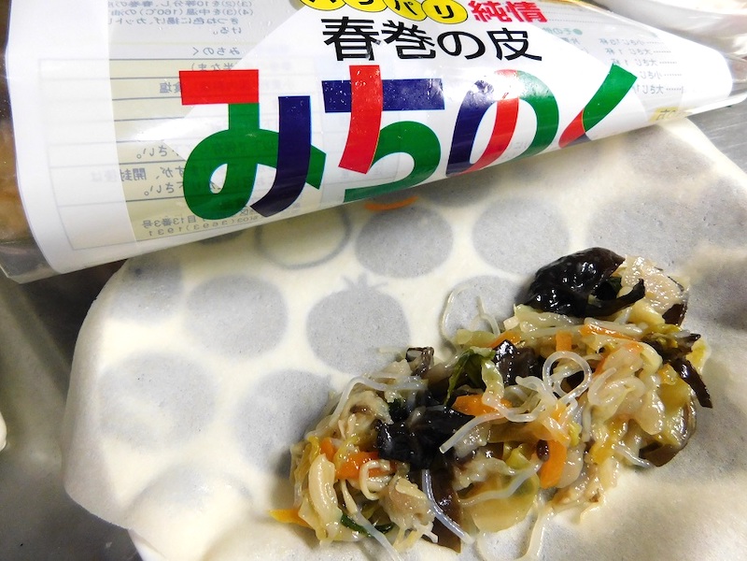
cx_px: 374
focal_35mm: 23
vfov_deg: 58.9
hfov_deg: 73.9
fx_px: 496
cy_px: 280
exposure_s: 1/20
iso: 400
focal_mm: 4
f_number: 3
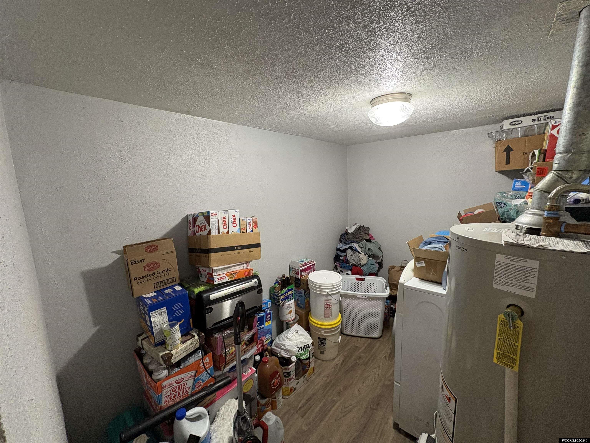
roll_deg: +2.8
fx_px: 239
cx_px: 295
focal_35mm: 14
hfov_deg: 102.1
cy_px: 222
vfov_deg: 85.7
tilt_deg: -7.7
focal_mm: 2.22
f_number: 2.2
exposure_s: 1/60
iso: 250
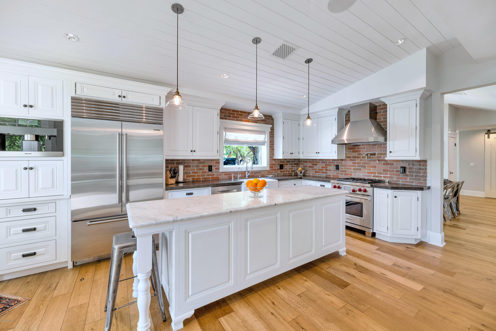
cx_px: 248
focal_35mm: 14
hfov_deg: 104.3
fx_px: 193
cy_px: 166
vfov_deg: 81.2
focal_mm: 14
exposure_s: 1/30
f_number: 6.3
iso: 200
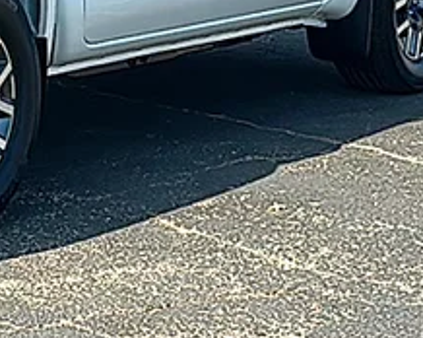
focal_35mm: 138
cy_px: -90
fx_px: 1726
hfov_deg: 13.3
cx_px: -171
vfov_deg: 10.9
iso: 80
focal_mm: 6.86
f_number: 1.78
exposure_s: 1/5917
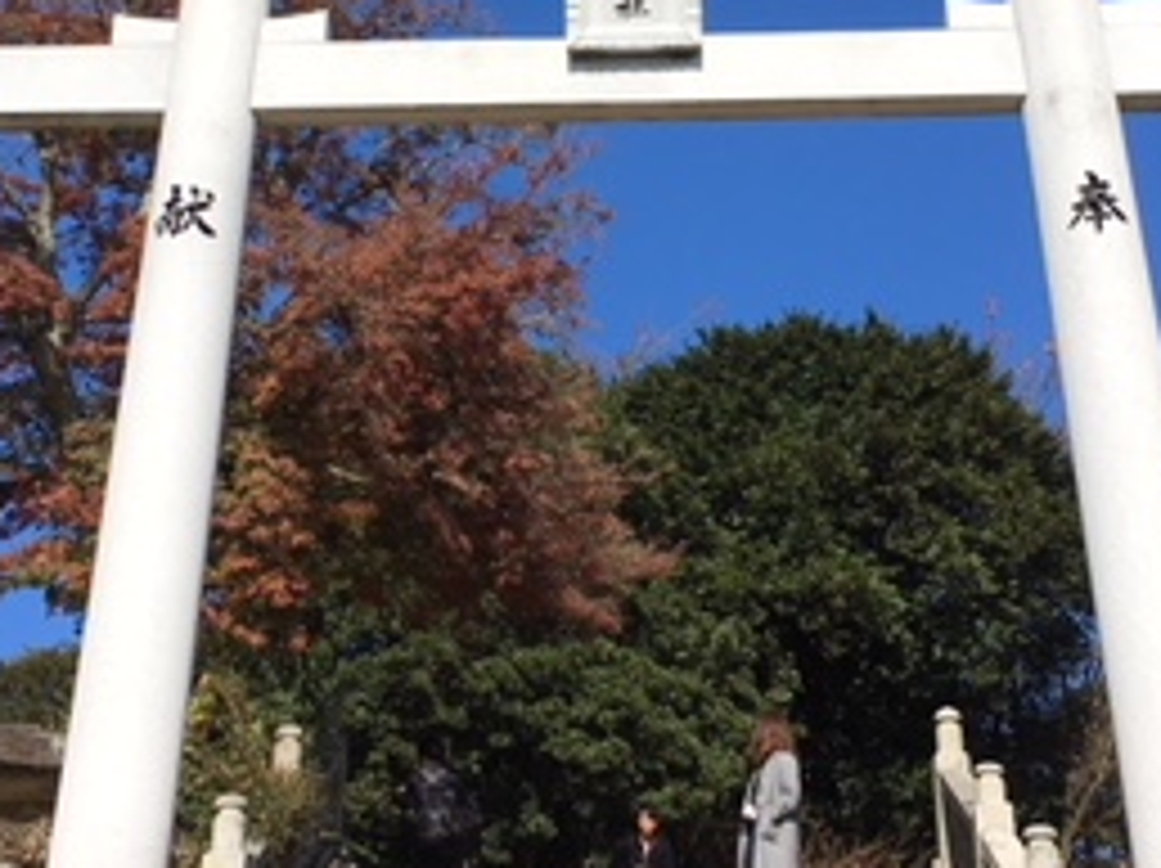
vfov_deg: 20.0
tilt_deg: +31.1
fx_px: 2413
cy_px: 103
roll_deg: -0.4
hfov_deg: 27.1
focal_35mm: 72
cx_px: 544
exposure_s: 1/2262
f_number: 2.2
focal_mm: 4.15
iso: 25
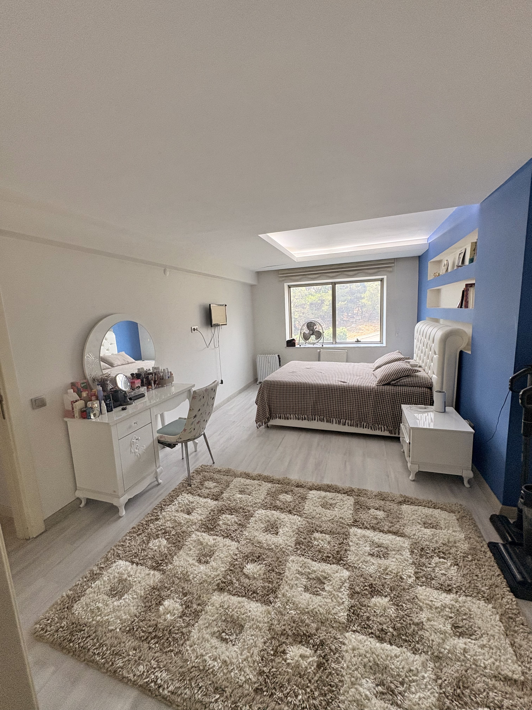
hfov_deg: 85.7
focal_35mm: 14
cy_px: 355
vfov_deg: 102.1
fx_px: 287
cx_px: 266
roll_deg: +3.6
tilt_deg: -7.8
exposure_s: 1/99
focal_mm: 2.22
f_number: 2.2
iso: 160
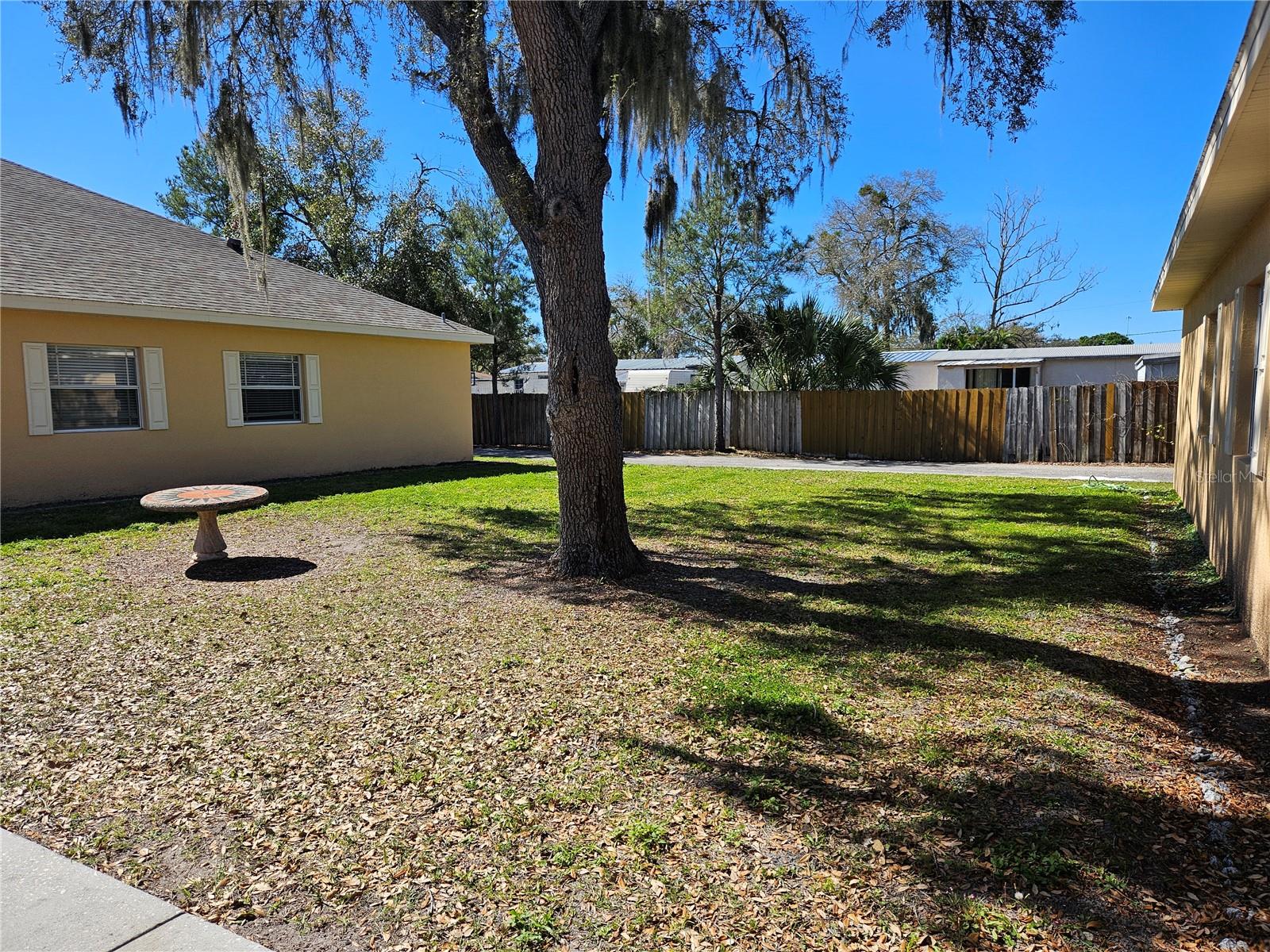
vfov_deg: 58.9
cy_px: 476
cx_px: 635
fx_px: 844
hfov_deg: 73.9
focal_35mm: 23
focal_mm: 5.4
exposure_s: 1/1654
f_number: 1.8
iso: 32
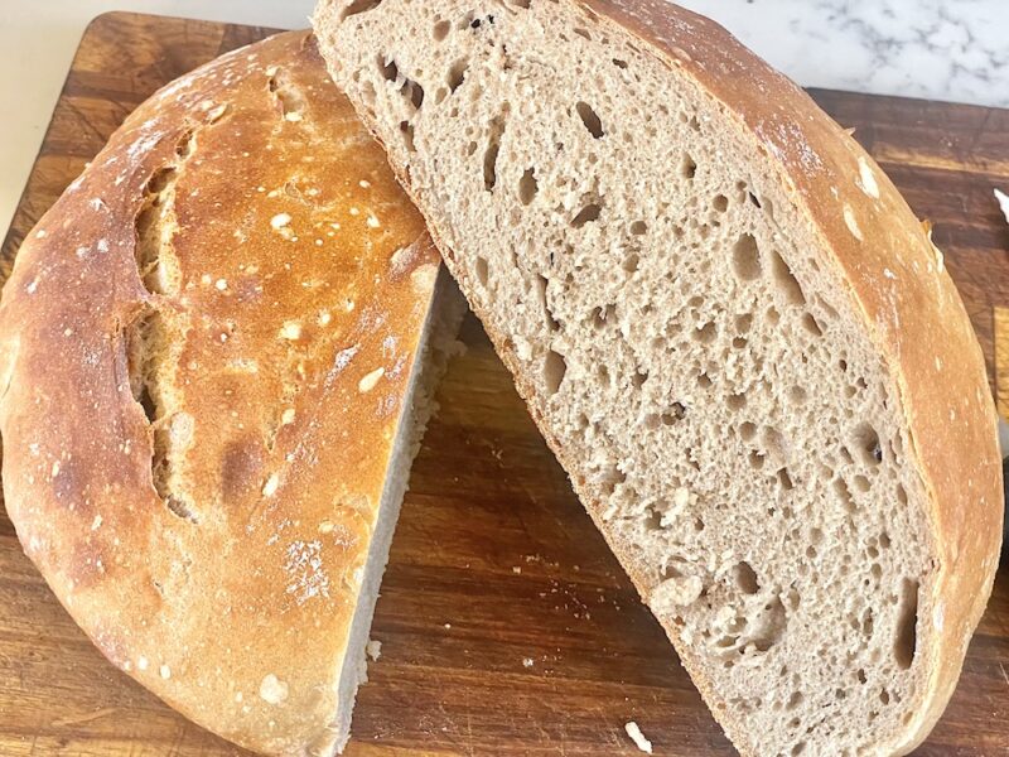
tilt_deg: -59.0
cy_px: 378
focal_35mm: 52
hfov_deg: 36.8
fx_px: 1516
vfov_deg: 28.0
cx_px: 504
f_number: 2
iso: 200
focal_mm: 6
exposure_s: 1/66
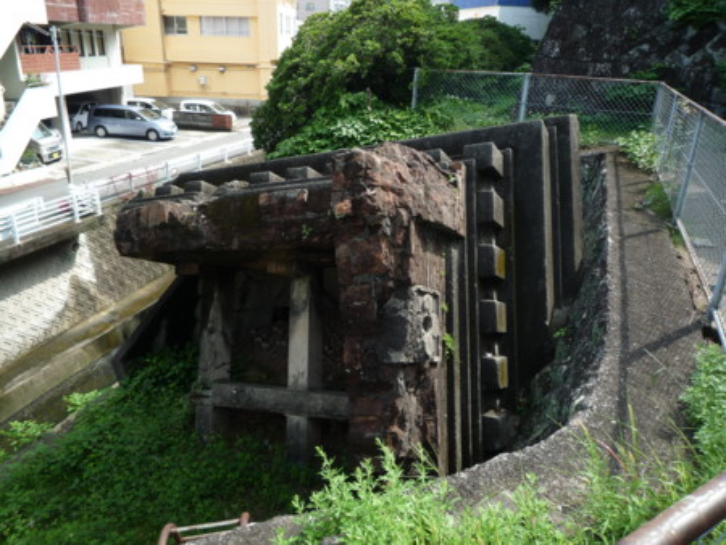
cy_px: 272
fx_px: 525
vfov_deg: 54.9
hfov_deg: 69.4
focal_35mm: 25
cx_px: 363
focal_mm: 4.4
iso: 100
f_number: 2.8
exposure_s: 1/320
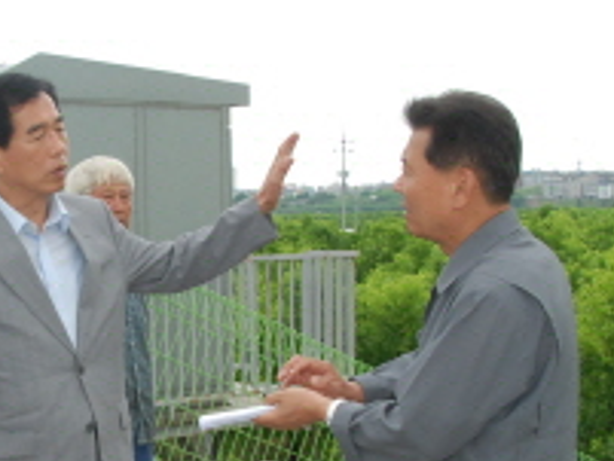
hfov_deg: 24.2
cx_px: 89
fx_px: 1402
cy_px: 305
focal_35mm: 79
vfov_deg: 18.6
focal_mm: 22
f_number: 9
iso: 800
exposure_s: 1/200
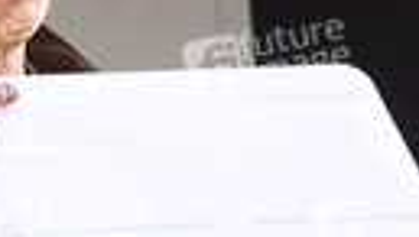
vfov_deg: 1.8
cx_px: -15
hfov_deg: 3.3
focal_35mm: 662
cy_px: 140
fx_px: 7366
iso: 400
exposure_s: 1/200
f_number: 3.5
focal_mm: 66.37
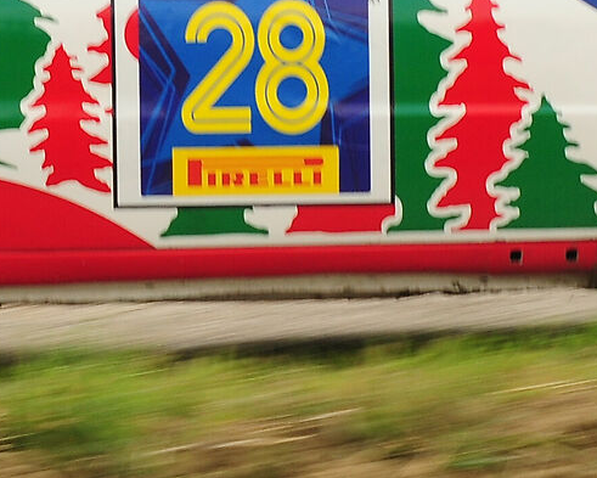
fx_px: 9720
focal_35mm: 550
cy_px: -165
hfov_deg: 3.5
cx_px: 254
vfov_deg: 2.8
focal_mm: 80
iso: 200
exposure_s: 1/200
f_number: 8
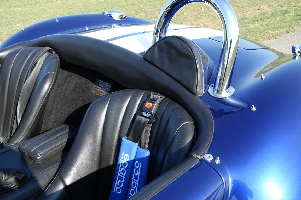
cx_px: 150
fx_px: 343
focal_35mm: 41
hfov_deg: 47.4
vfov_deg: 32.6
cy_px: 100
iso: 125
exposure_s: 1/320
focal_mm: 14.9
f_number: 4
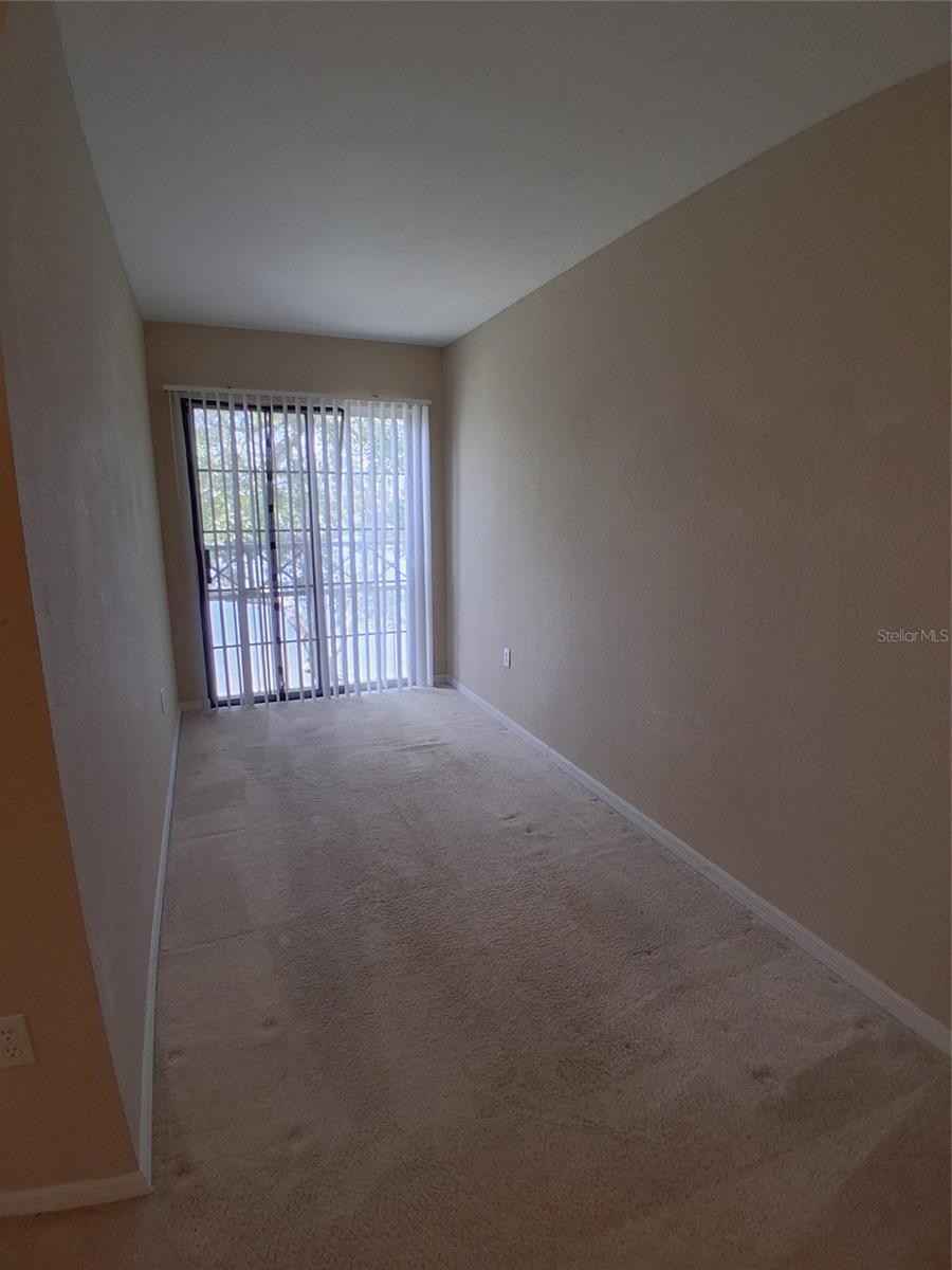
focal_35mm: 17
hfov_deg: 74.7
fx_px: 623
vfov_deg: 91.0
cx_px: 476
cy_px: 635
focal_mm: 1.4
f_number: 2.2
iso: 160
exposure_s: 1/100
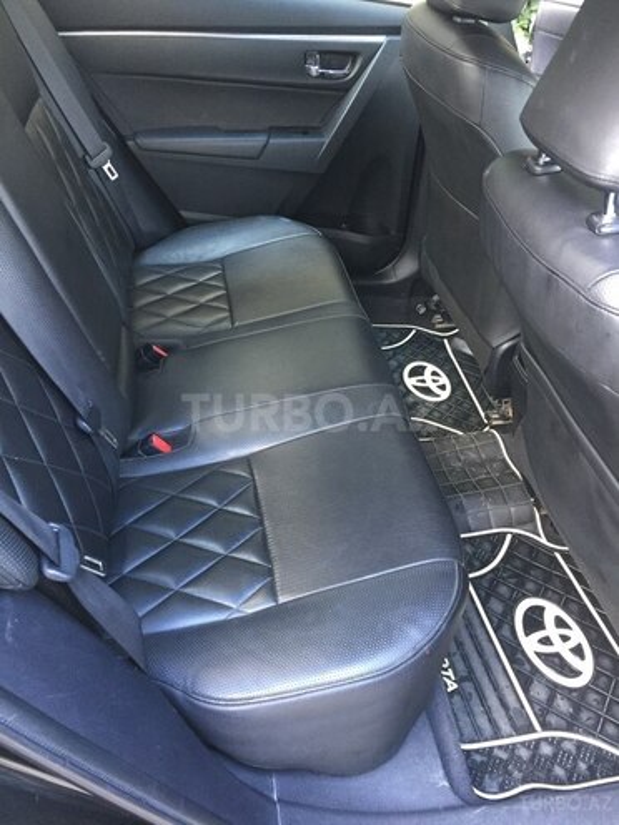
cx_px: 310
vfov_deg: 61.7
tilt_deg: -36.3
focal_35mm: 29
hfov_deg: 48.2
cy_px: 412
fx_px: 691
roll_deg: -4.4
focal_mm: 4.15
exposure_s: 1/33
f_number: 2.2
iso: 160
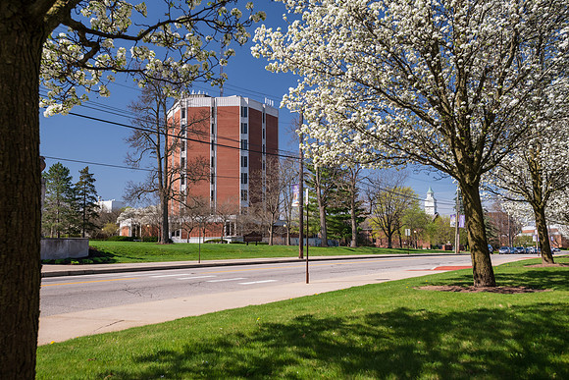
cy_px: 190
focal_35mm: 32
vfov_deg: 41.1
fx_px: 506
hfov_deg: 58.7
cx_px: 284
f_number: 6.3
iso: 400
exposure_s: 1/400
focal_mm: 32
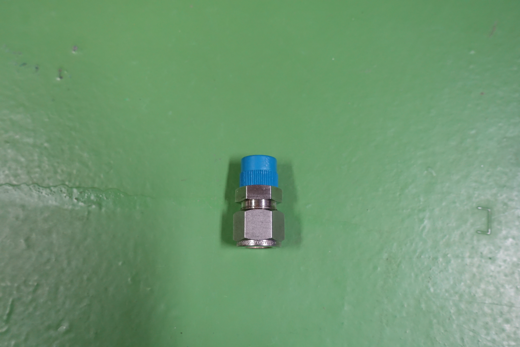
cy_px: 174
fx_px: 448
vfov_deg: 42.3
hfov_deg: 60.3
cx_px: 260
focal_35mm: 31
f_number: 2.5
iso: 640
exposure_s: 1/40
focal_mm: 11.22
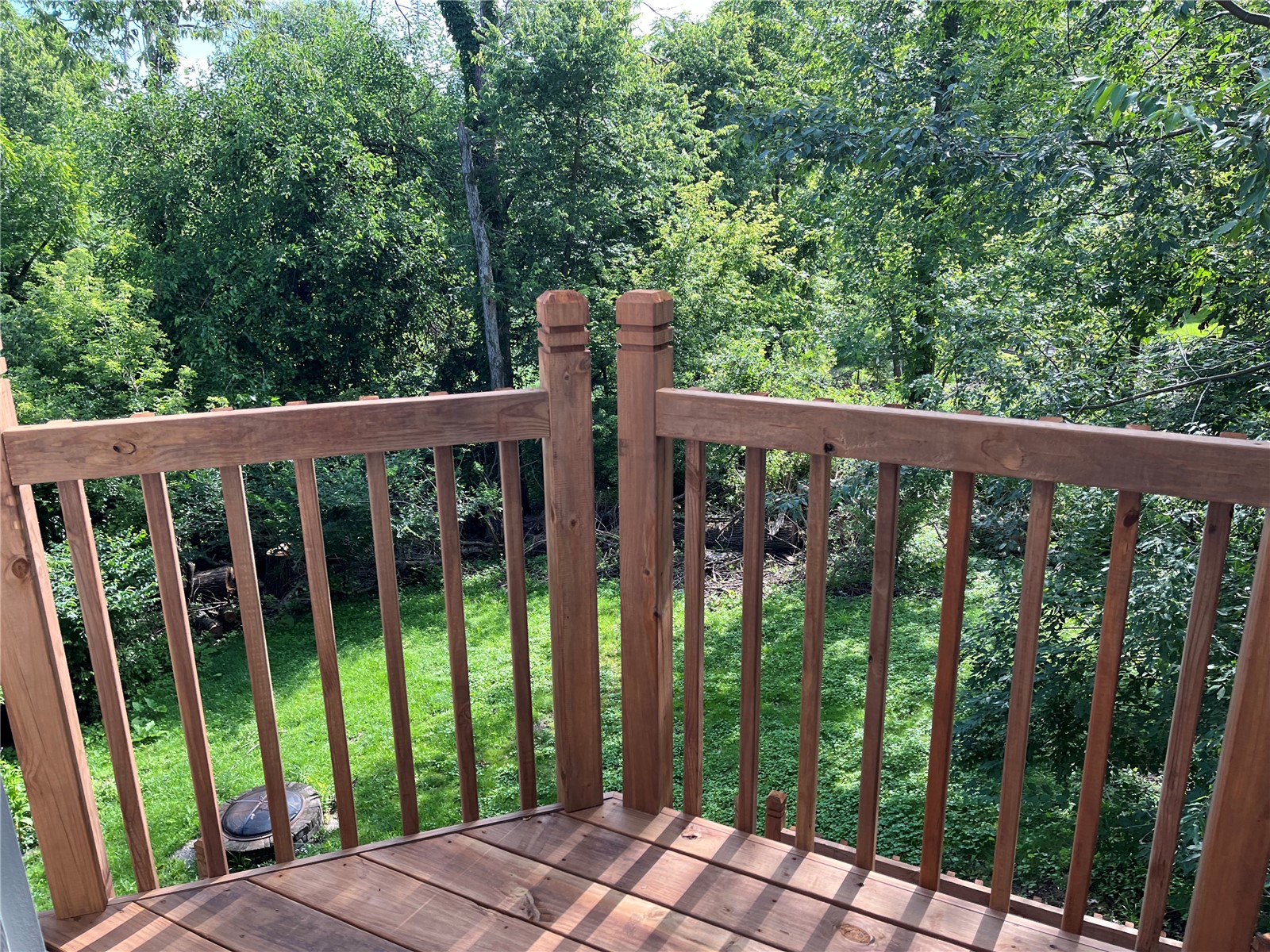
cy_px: 476
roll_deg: +0.5
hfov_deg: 67.3
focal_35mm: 26
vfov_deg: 53.1
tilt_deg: -17.1
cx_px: 635
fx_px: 954
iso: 50
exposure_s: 1/355
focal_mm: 5.1
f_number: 1.6
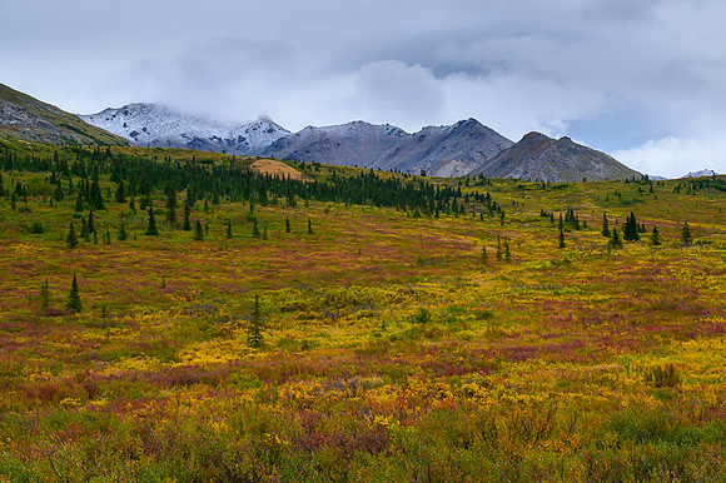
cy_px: 242
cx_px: 363
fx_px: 1411
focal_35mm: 70
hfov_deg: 28.9
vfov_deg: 19.4
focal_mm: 70
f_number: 16
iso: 640
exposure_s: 1/80
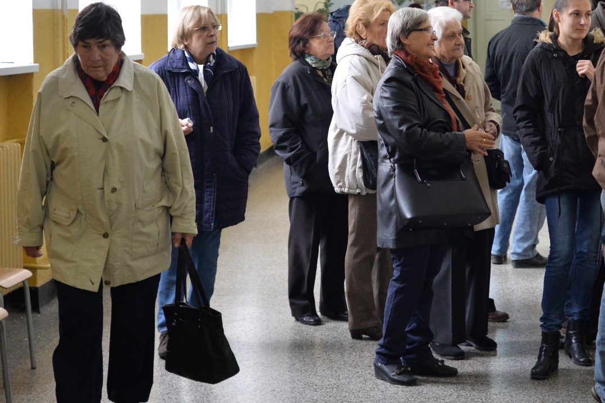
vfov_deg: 14.3
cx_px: 432
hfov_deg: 21.3
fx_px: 1597
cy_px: 96
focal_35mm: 95
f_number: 3.5
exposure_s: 1/200
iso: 1250
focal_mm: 50
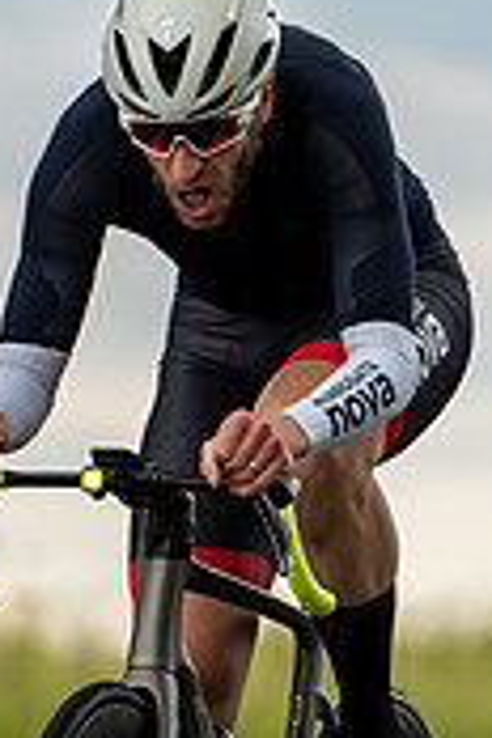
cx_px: 89
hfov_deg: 2.5
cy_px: 418
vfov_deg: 3.7
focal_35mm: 551
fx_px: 11295
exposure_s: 1/500
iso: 250
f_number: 3.2
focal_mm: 165
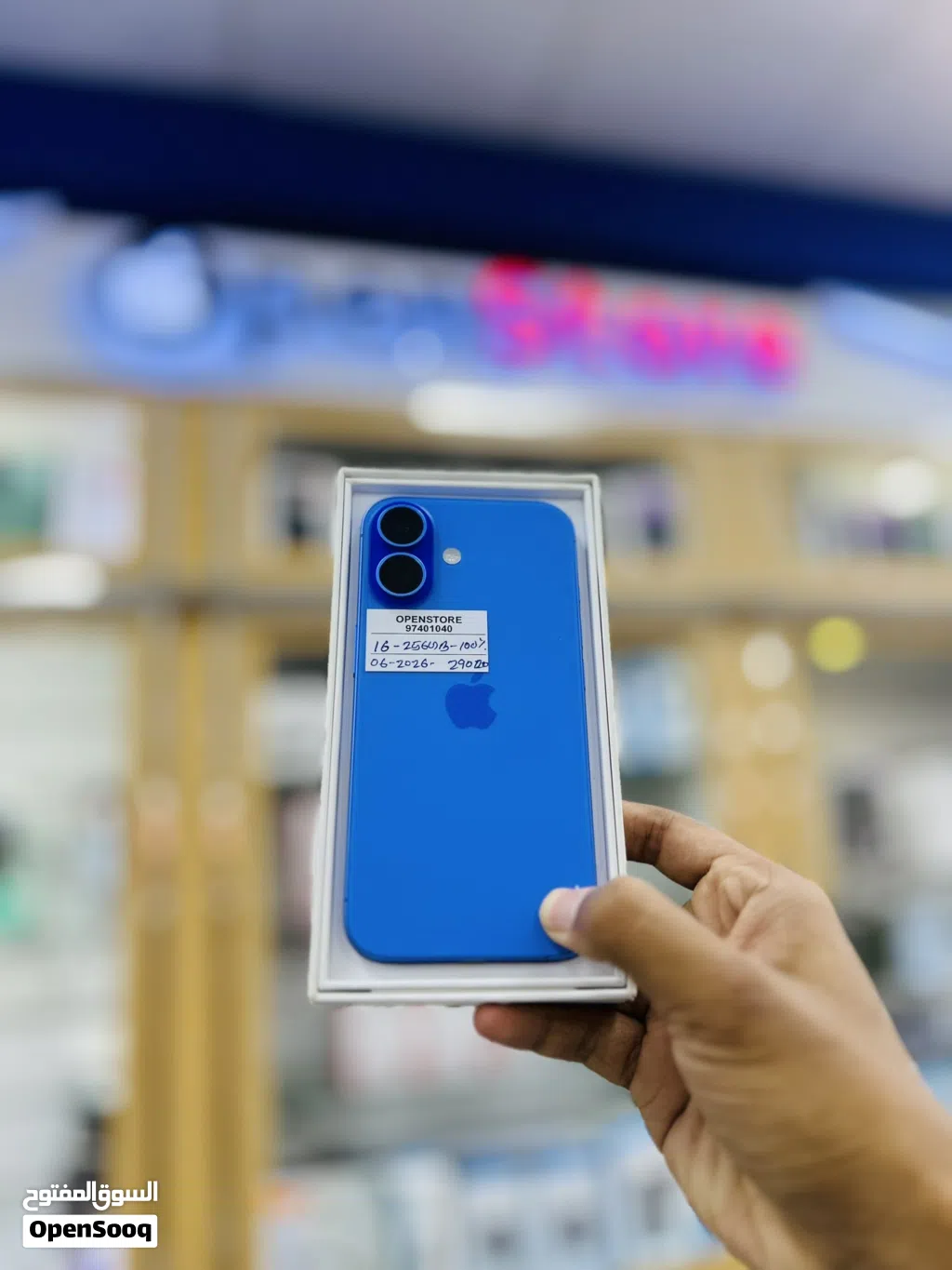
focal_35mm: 26
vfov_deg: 67.3
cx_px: 476
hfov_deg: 53.1
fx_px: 953
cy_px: 635
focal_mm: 5.7
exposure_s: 1/198
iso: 40
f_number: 1.5
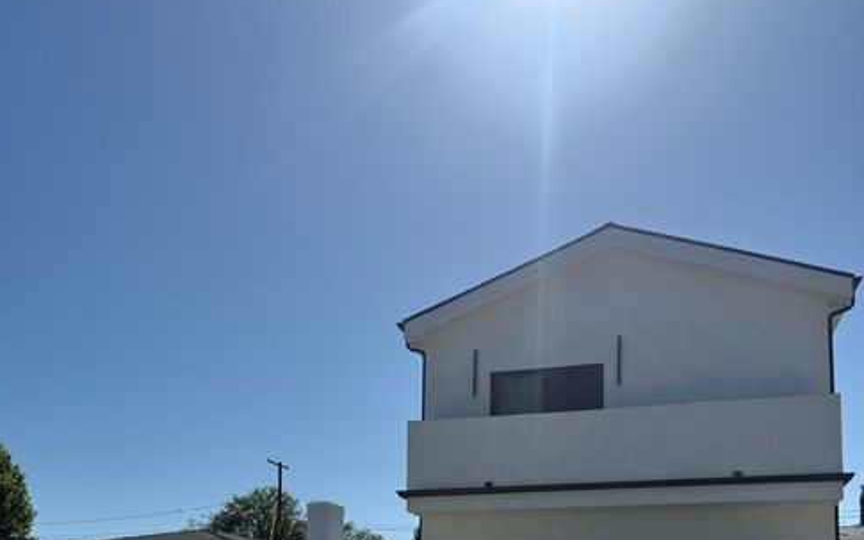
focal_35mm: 35
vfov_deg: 33.1
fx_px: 824
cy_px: 544
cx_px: 428
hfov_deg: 55.3
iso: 100
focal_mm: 6.76
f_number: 1.78
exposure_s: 1/10309
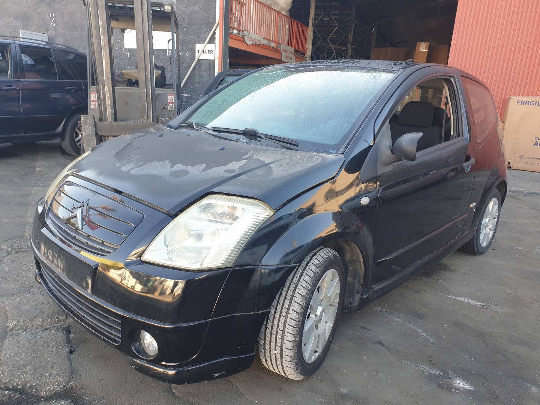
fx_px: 406
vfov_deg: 53.1
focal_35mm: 26
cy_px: 202
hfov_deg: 67.3
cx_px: 270
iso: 50
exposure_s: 1/102
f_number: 2.4
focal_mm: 4.3
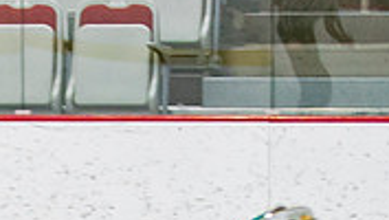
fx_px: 5720
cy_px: 516
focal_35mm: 554
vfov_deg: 2.2
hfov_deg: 3.9
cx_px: -97
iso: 640
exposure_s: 1/640
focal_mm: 70
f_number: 2.8
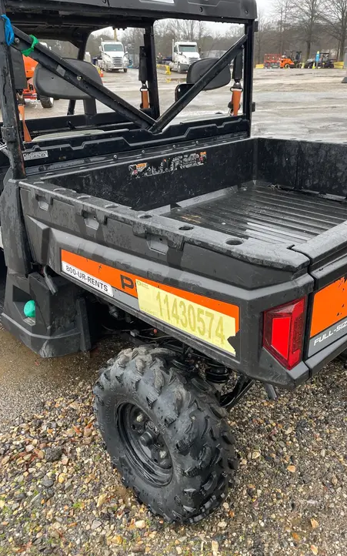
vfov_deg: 66.5
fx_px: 424
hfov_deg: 44.5
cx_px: 184
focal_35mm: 28
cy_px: 279
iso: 32
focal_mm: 4.2
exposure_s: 1/282
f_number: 1.6
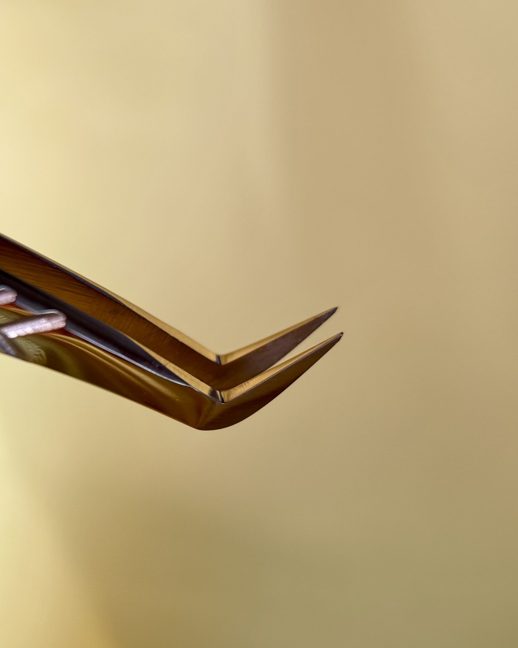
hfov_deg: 29.7
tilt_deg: -51.0
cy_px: 333
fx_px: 978
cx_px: 261
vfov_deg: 36.7
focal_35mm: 51
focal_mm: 6.76
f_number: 1.78
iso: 64
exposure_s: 1/171
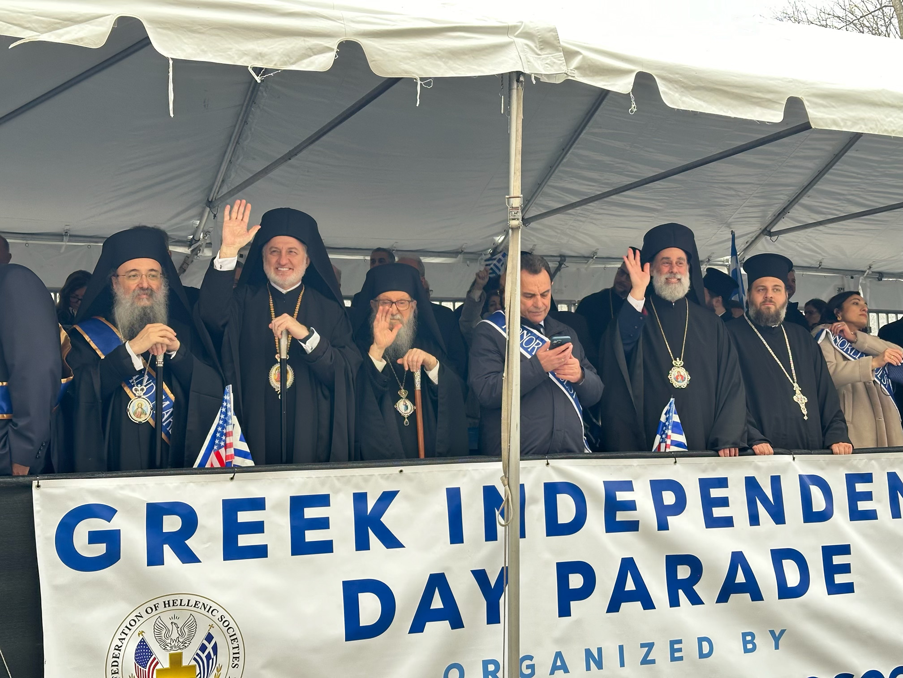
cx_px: 452
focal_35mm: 48
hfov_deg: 39.7
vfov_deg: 30.3
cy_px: 339
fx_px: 1252
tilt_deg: +7.9
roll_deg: +1.3
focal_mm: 6.86
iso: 64
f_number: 1.78
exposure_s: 1/121
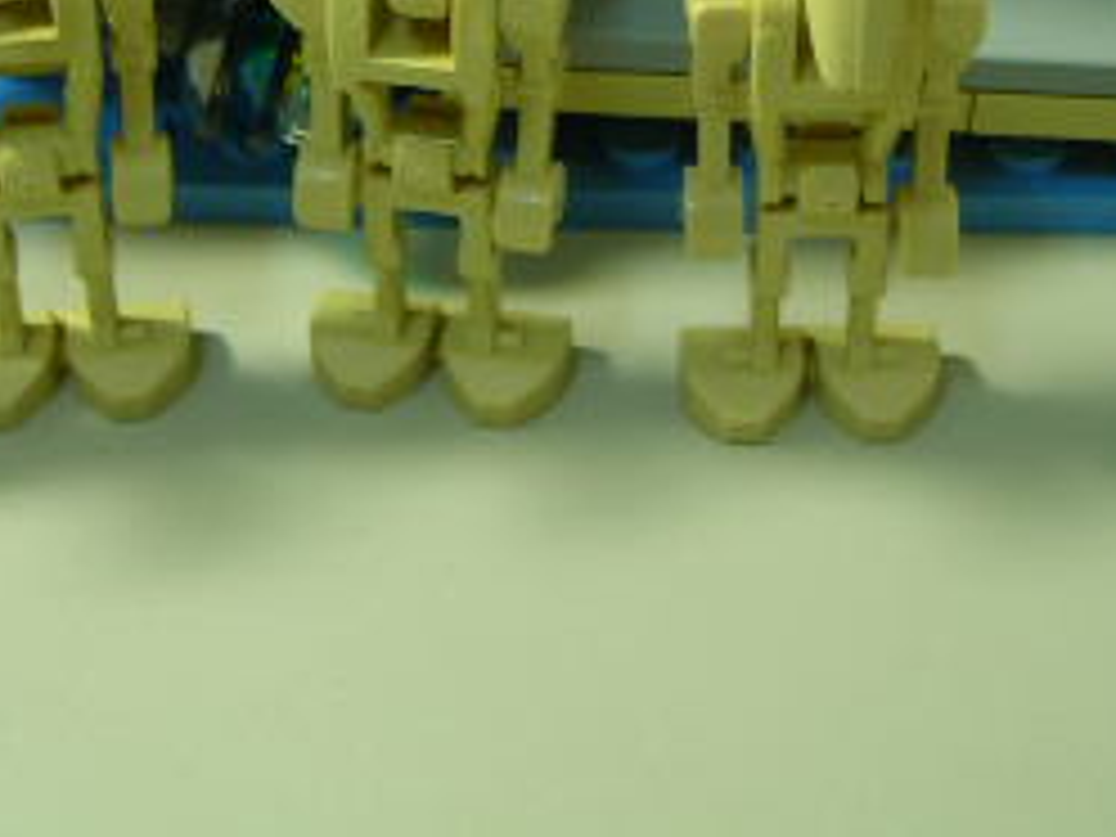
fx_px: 3159
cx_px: 670
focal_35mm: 98
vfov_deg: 14.6
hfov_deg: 20.0
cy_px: -194
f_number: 3.2
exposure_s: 1/5.4
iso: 50
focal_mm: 6.3
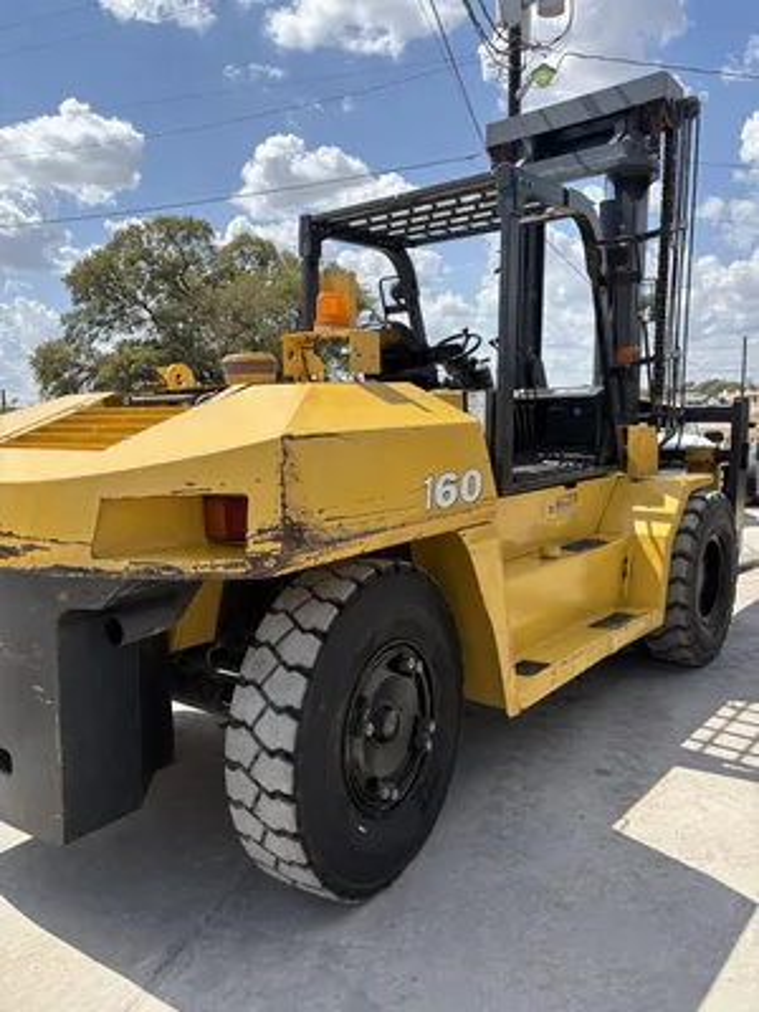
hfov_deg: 53.1
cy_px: 506
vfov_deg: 67.3
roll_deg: +1.2
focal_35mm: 26
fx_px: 760
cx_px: 380
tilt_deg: -4.2
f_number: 1.6
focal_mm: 5.96
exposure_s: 1/2865
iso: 50
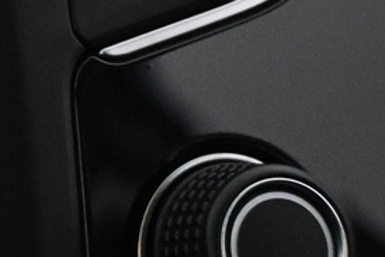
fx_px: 2605
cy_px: 63
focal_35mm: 243
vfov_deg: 5.6
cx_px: -728
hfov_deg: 7.5
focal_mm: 27.5
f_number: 4.5
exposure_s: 1/100
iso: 3200
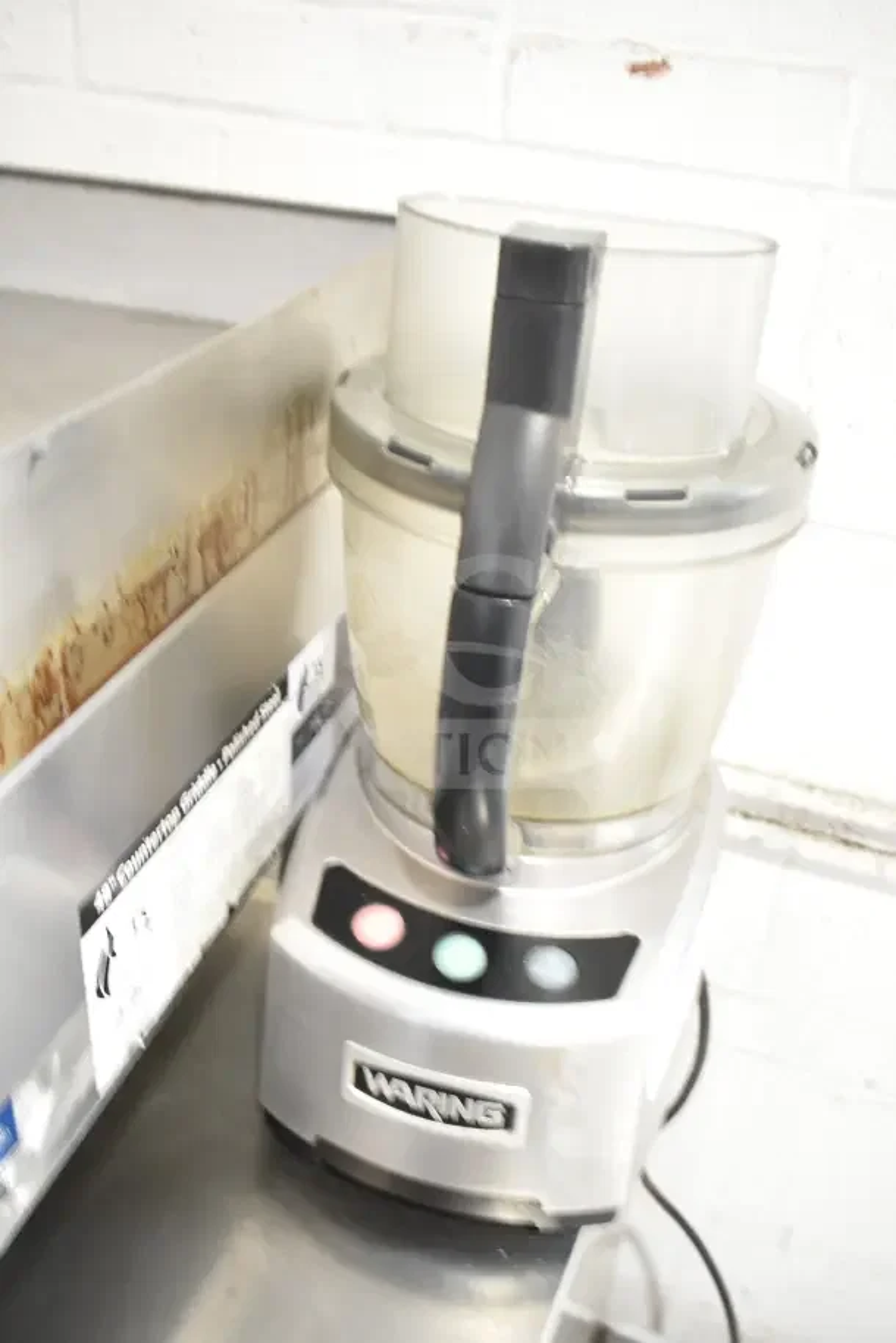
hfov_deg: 38.4
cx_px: 448
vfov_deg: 55.1
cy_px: 672
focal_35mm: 34
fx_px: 1287
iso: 900
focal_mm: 23
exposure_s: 1/40
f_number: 3.8
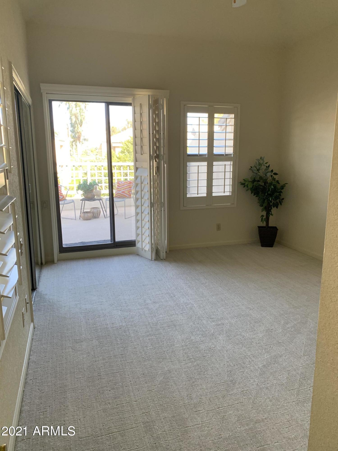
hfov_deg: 53.1
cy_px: 226
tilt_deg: -10.3
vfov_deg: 67.3
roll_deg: -0.4
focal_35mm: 26
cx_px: 169
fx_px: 338
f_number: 1.8
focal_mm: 4.25
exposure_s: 1/121
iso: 80
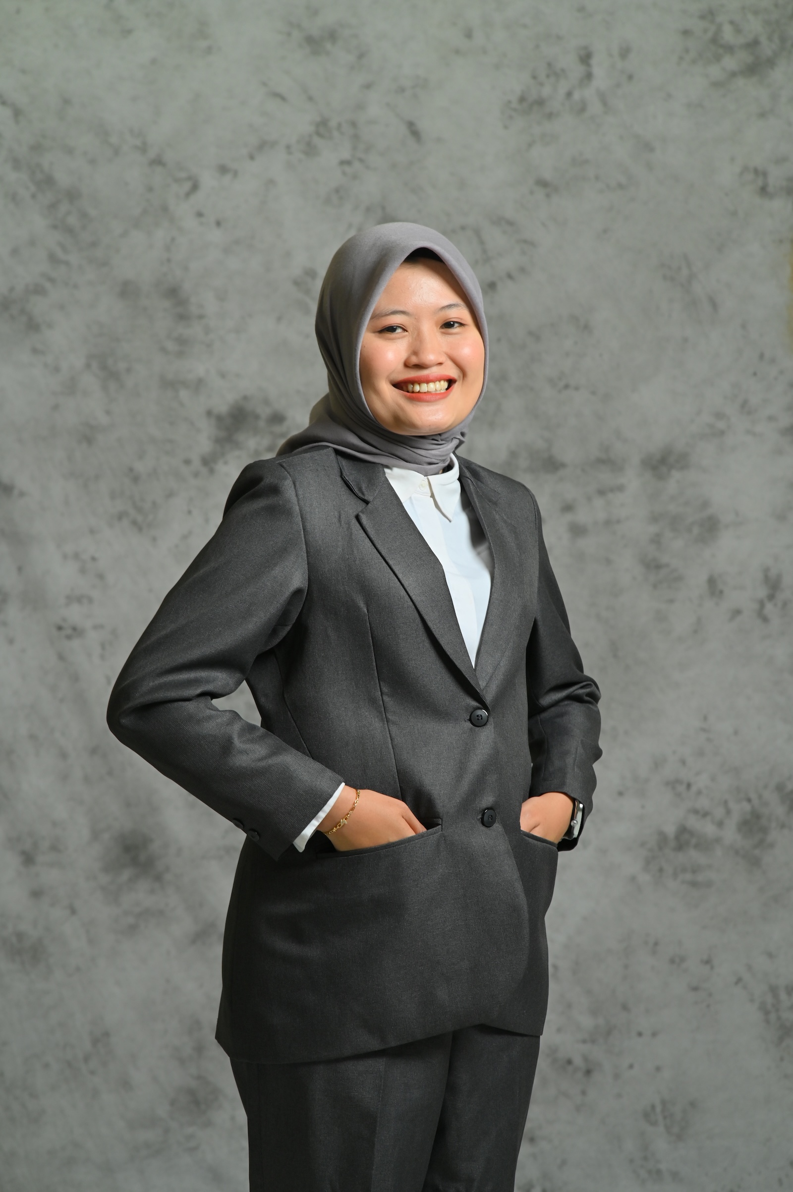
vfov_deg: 23.9
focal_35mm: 85
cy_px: 596
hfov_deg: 16.0
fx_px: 2812
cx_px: 396
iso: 250
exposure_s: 1/125
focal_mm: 85
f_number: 8
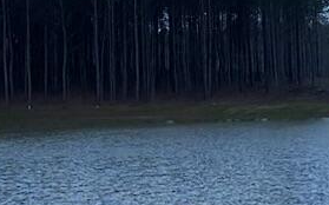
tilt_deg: +1.9
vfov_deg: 8.3
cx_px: 176
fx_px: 1416
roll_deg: +1.4
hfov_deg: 13.3
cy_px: 34
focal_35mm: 158
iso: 160
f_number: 1.8
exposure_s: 1/60
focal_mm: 4.25
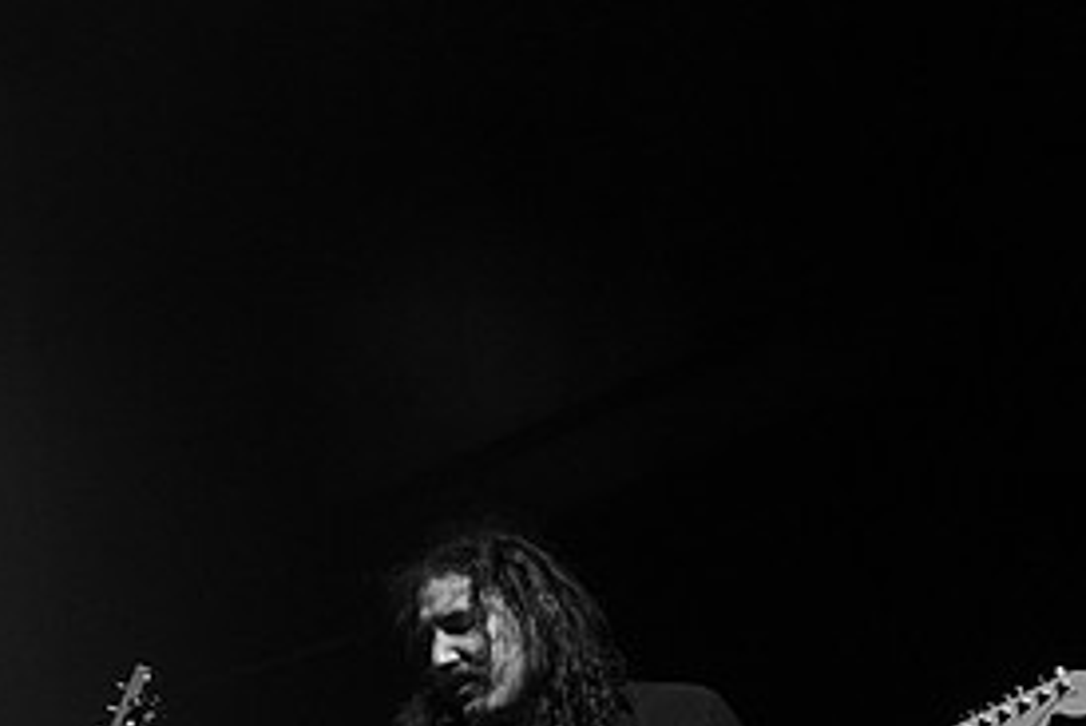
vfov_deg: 14.8
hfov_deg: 20.9
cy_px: 545
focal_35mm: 92
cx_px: -145
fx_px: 2777
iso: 2500
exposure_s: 1/125
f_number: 3.2
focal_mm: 40
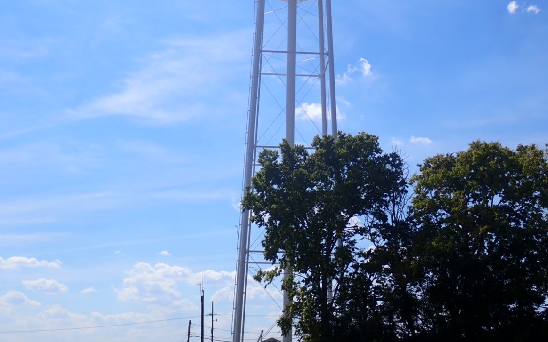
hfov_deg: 32.5
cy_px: 126
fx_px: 941
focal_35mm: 63
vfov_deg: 20.6
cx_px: 291
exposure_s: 1/200
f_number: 13
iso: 100
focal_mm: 9.65
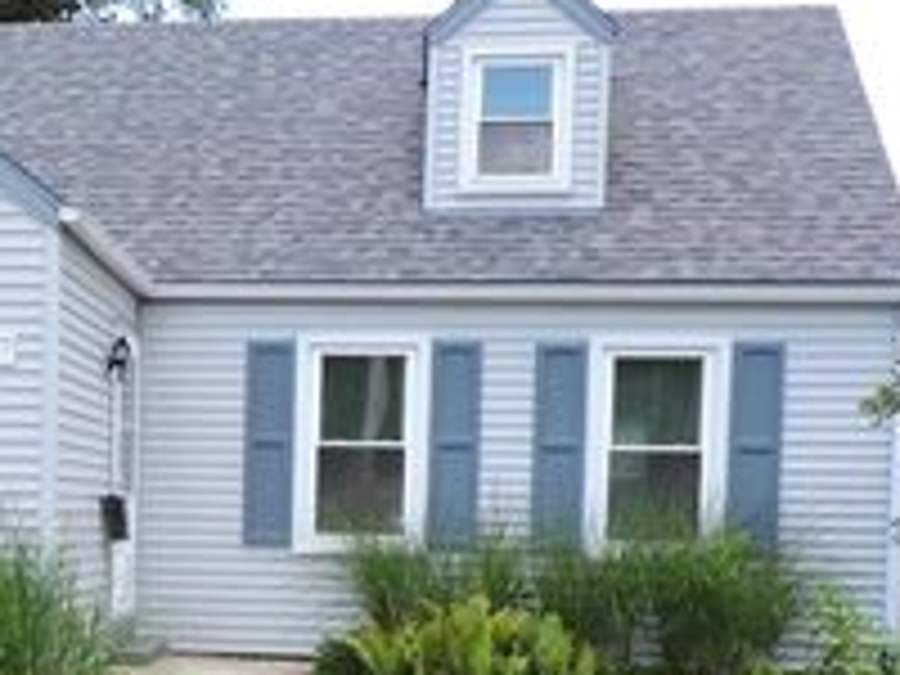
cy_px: 632
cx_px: 104
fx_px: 1820
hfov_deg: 26.9
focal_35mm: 70
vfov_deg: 20.5
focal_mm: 5
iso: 140
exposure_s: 1/400
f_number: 3.1
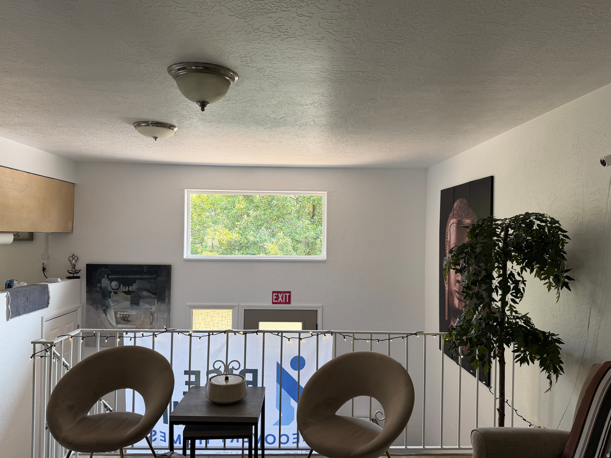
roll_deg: -1.0
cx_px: 306
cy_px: 229
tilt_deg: +0.5
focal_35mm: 24
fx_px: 424
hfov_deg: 71.6
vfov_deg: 56.8
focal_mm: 6.76
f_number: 1.78
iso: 100
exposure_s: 1/120
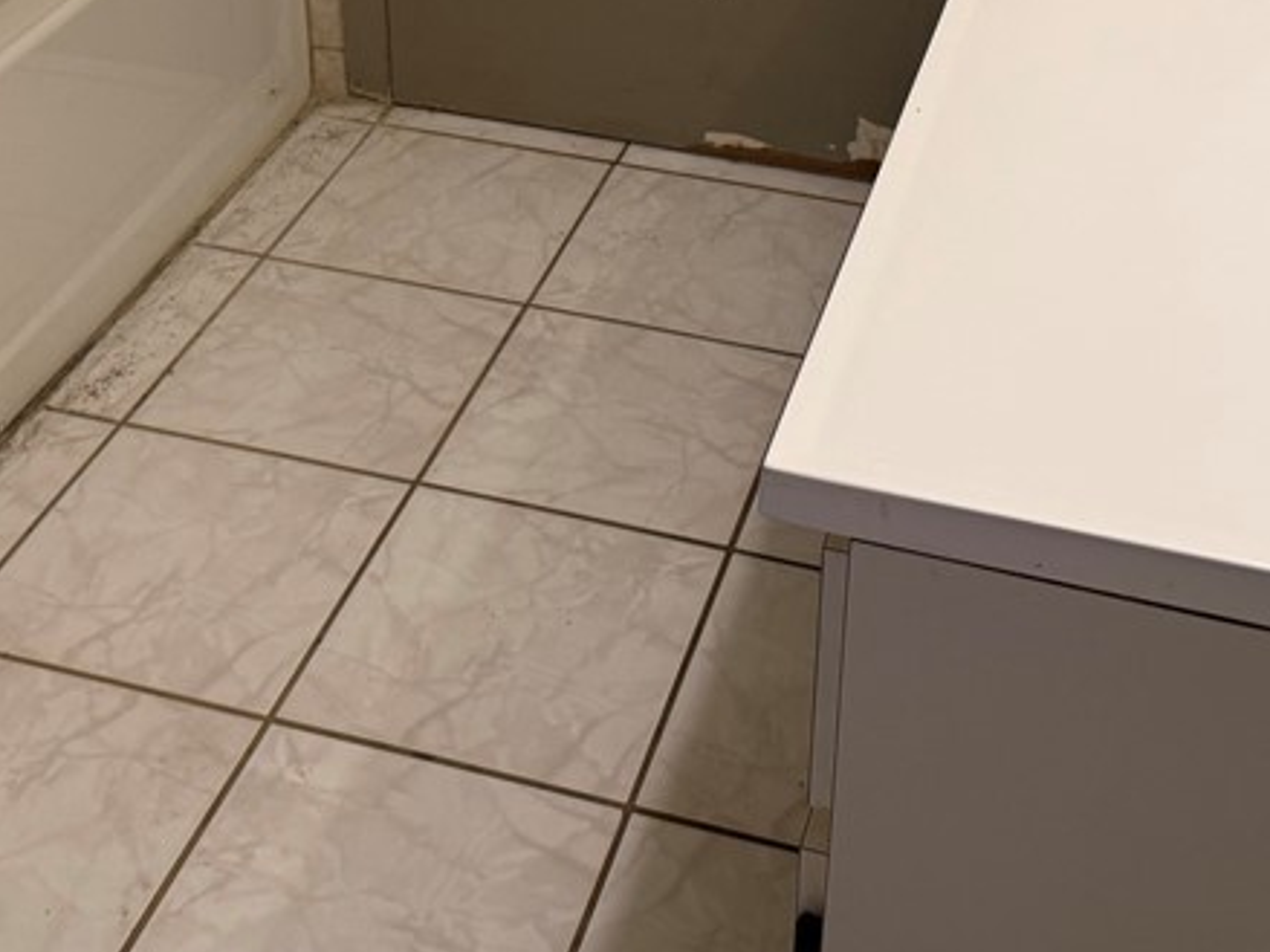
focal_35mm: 56
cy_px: 72
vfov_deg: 25.2
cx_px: 645
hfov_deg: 34.4
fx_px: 2054
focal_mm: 6.76
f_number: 1.78
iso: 160
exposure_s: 1/60
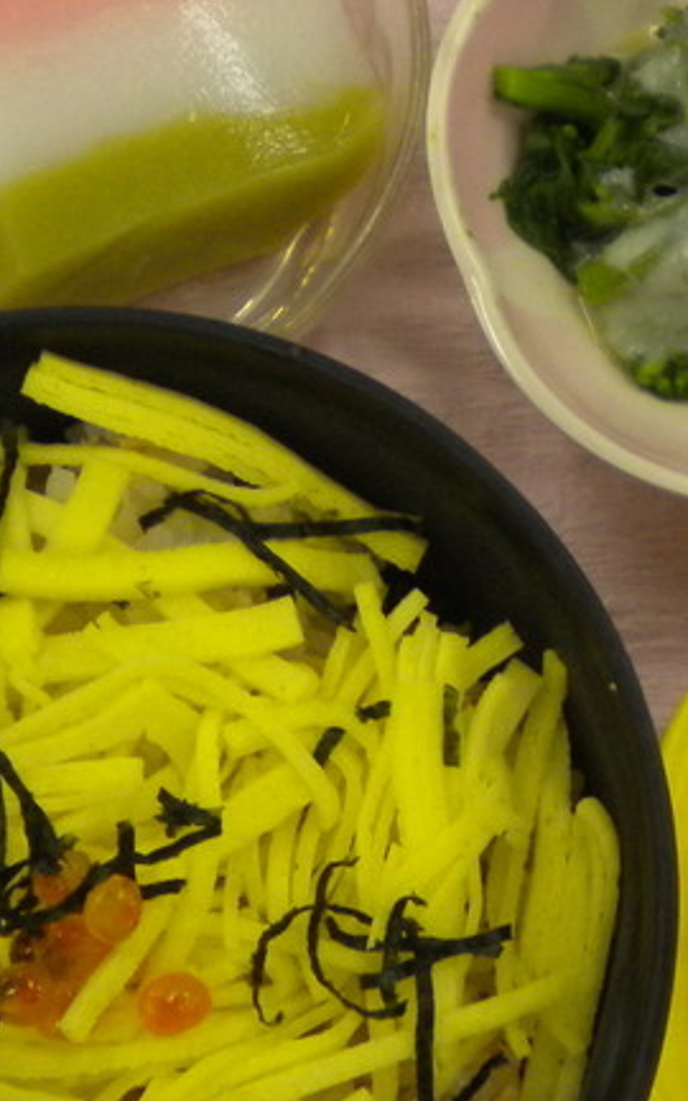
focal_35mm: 103
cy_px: 515
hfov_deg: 12.6
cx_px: 640
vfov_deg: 20.2
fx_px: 3090
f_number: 3.1
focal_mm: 6.3
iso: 242
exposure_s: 1/66.1
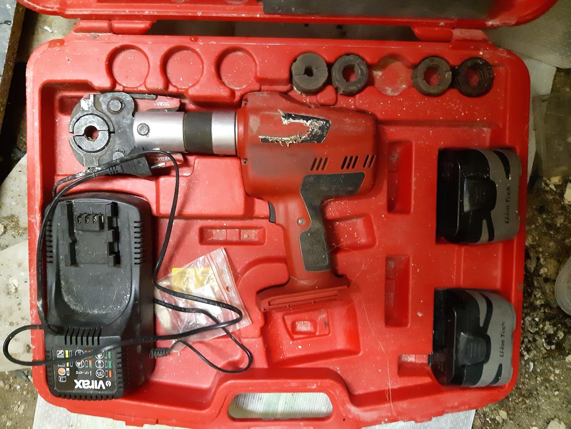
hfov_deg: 67.3
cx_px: 286
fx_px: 429
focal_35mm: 26
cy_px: 214
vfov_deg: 53.1
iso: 640
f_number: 1.7
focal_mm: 3.92
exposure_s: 1/20
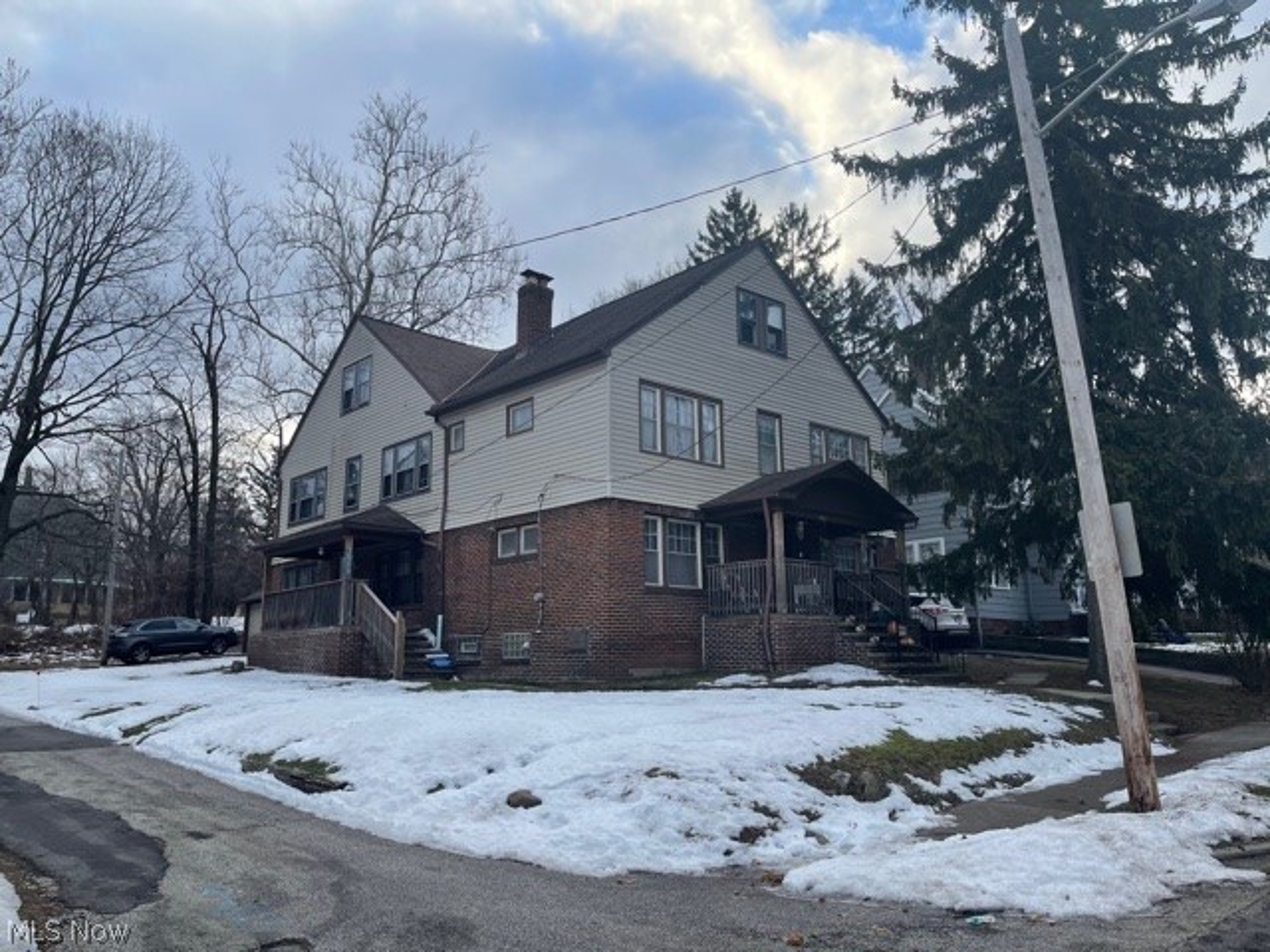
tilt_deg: +10.8
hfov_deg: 67.3
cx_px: 635
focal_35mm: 26
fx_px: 954
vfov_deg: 53.1
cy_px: 476
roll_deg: +0.0
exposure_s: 1/1020
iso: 32
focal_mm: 5.1
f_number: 1.6
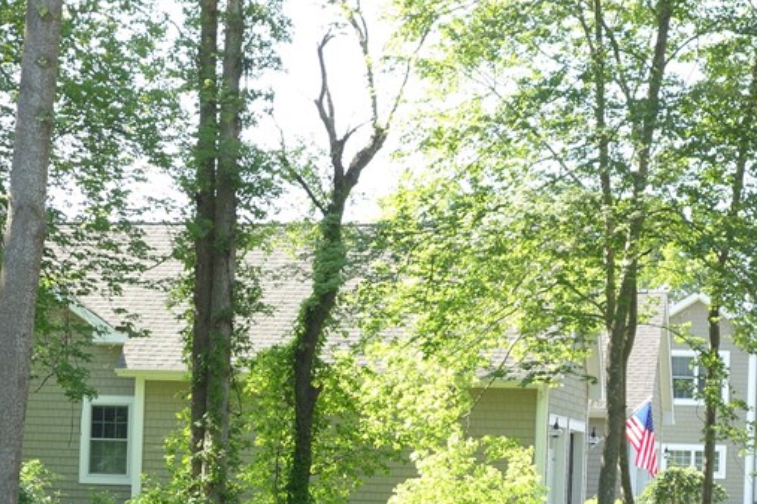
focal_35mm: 135
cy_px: 486
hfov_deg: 15.0
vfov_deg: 10.1
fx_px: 2839
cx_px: 75
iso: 125
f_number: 4
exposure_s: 1/125
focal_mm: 23.55
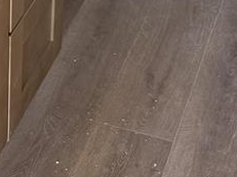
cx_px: 70
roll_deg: -2.2
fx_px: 910
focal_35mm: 133
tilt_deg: -28.4
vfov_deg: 10.8
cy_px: -63
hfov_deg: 14.8
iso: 200
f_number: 1.78
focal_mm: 6.76
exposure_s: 1/160
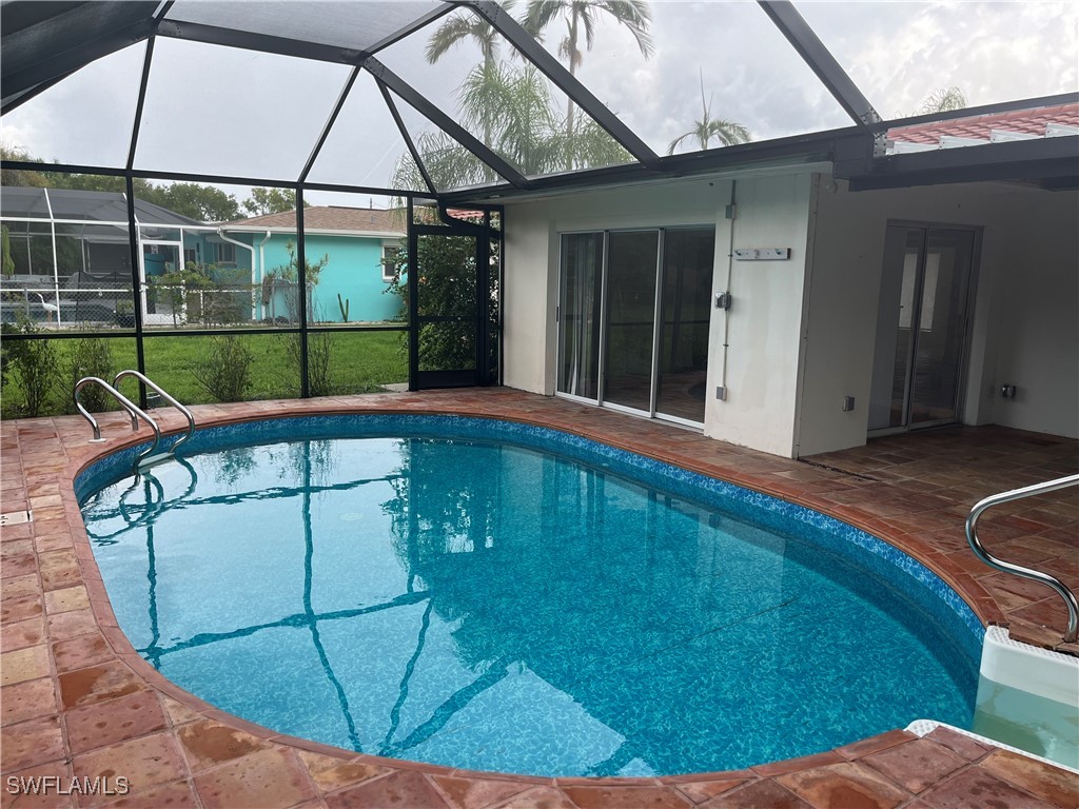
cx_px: 540
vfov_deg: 53.1
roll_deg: -1.1
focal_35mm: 26
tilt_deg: -10.0
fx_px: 810
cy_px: 404
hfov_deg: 67.3
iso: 50
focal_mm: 5.1
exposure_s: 1/583
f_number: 1.6
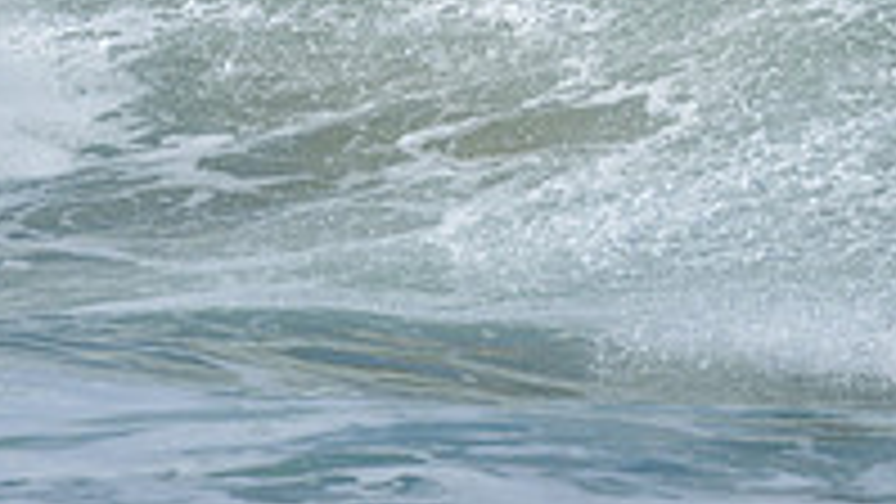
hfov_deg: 0.9
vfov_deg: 0.5
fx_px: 58168
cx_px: 702
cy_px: -164
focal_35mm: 2448
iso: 280
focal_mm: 800
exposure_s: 1/2500
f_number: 6.3
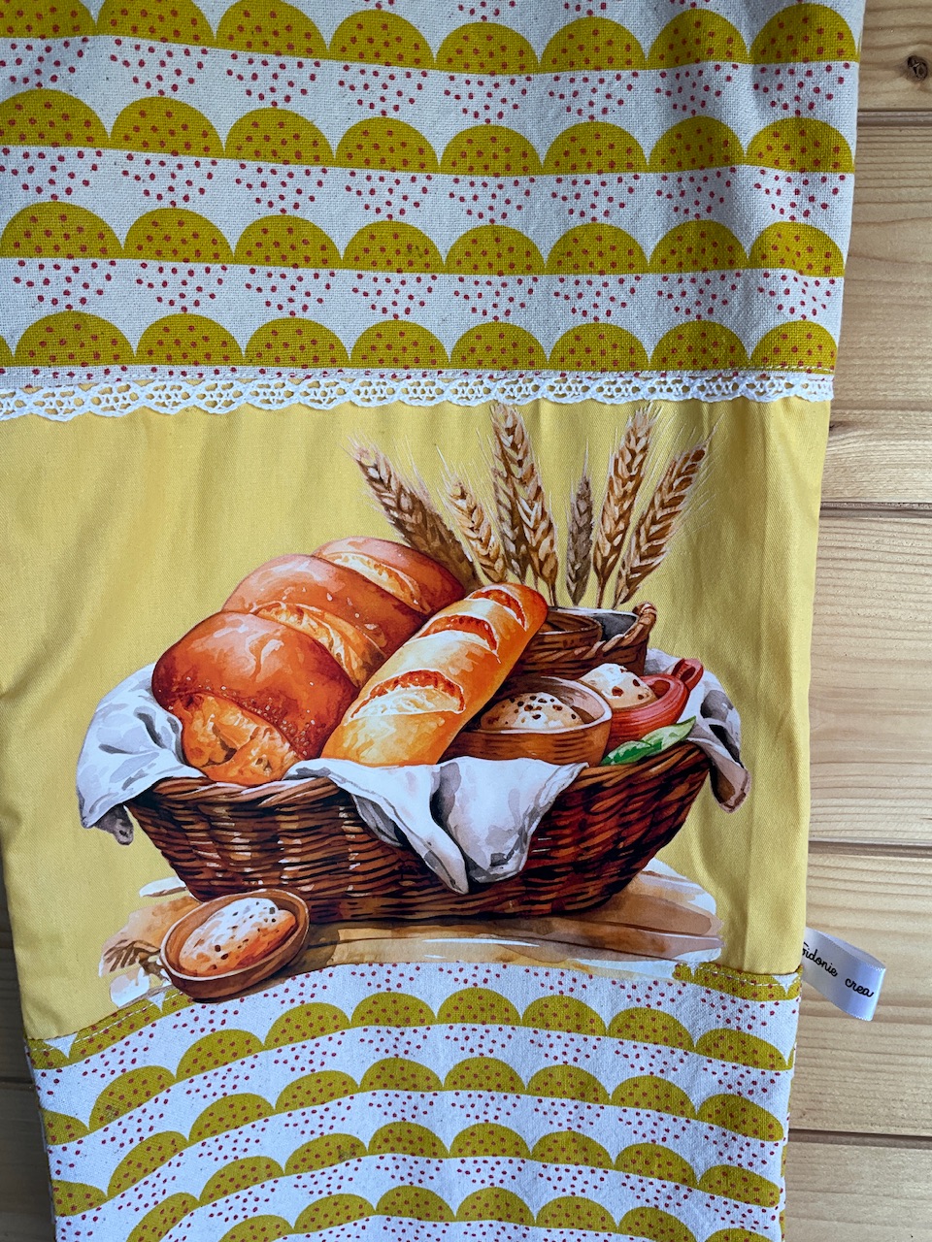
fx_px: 1041
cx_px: 466
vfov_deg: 61.7
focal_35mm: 29
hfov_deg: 48.2
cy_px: 621
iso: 20
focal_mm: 3
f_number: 1.8
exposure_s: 1/100
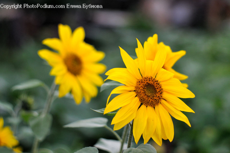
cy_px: 76
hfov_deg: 16.1
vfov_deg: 10.7
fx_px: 813
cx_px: 115
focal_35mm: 128
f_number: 1.4
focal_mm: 85
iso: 320
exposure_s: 1/320
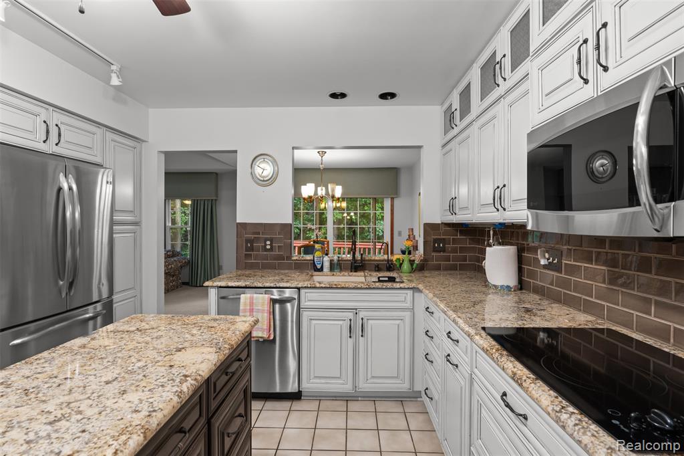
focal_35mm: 17
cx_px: 342
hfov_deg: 93.3
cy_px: 228
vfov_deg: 70.4
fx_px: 323
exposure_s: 1/2
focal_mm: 17
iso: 400
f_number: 8
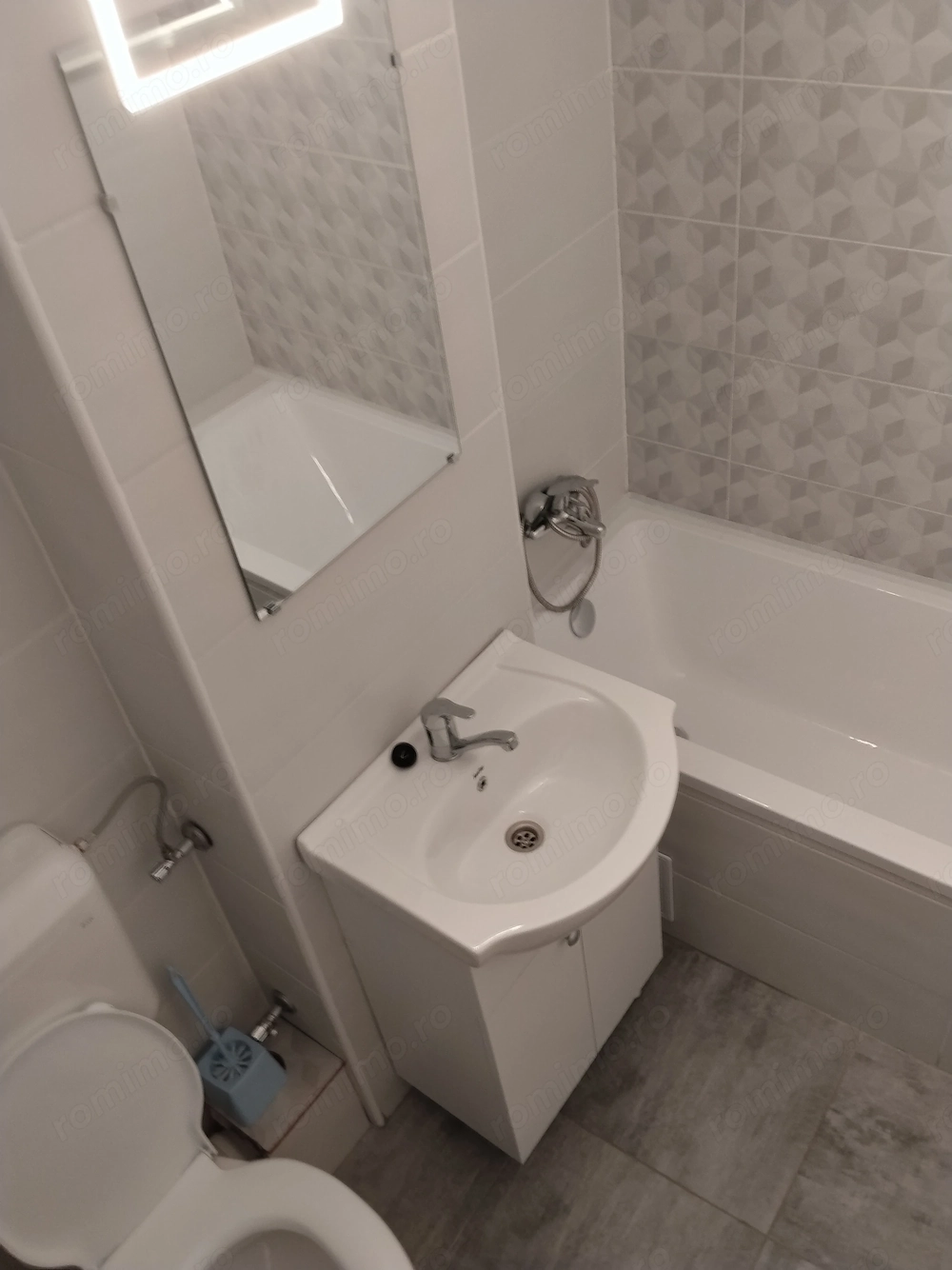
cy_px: 635
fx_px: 1064
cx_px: 476
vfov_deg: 61.7
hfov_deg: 48.2
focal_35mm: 29
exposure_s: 1/33.3
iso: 125
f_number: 1.8
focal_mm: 4.22
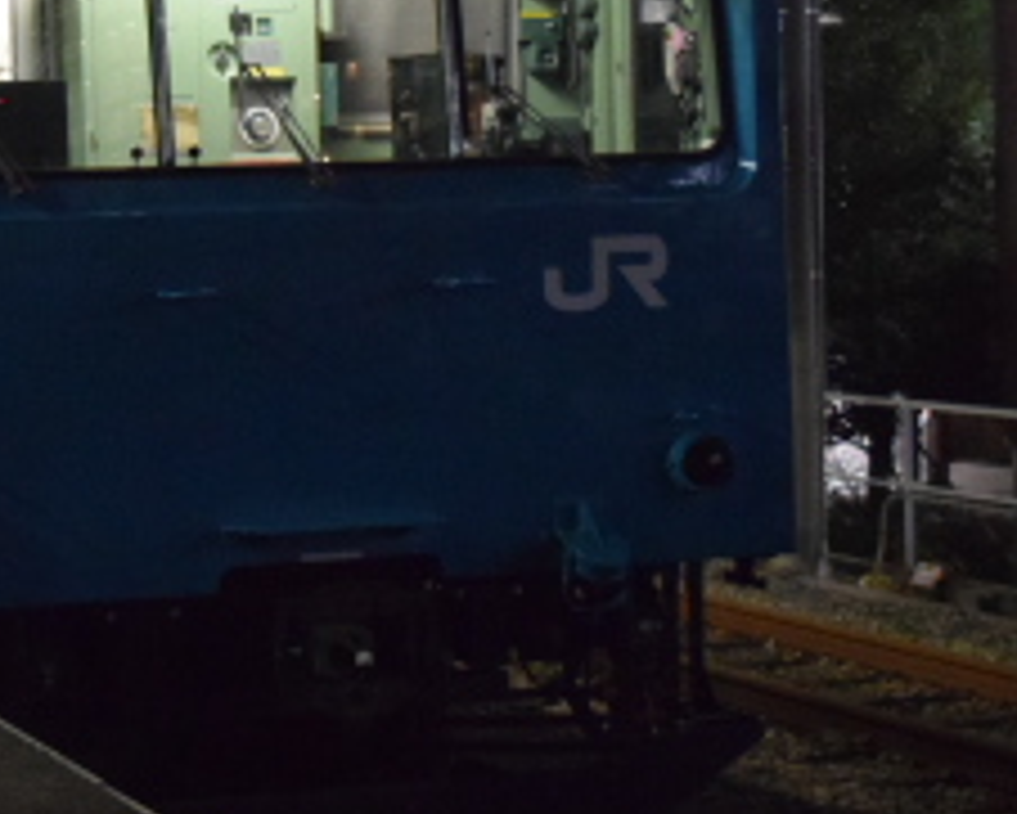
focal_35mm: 107
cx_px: 162
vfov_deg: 14.3
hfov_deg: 17.7
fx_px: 3232
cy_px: 247
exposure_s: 1/60
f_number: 4
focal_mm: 27
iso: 5600
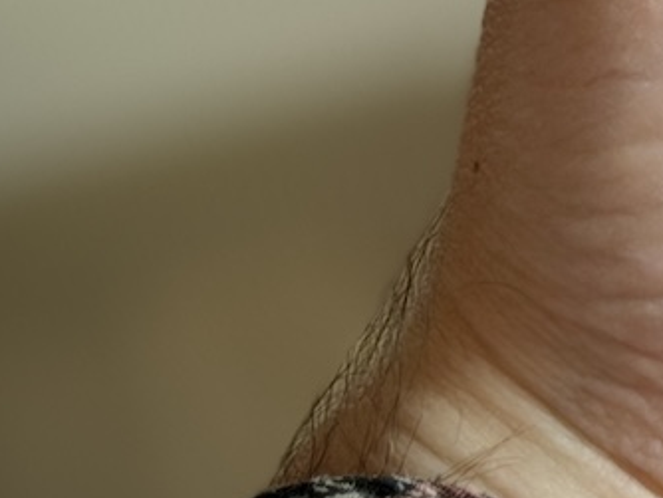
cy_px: -812
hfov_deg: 7.0
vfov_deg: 5.2
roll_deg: +1.4
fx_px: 5233
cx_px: 1324
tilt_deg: -24.2
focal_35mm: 273
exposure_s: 1/99
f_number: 1.78
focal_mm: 6.76
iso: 100
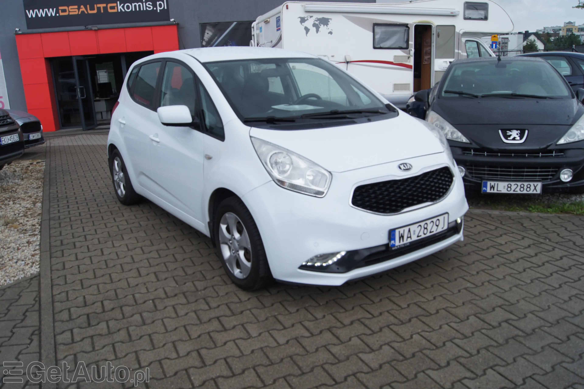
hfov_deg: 62.0
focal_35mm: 30
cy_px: 194
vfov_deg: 43.6
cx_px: 292
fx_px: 486
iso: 100
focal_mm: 20
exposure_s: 1/160
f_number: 7.1
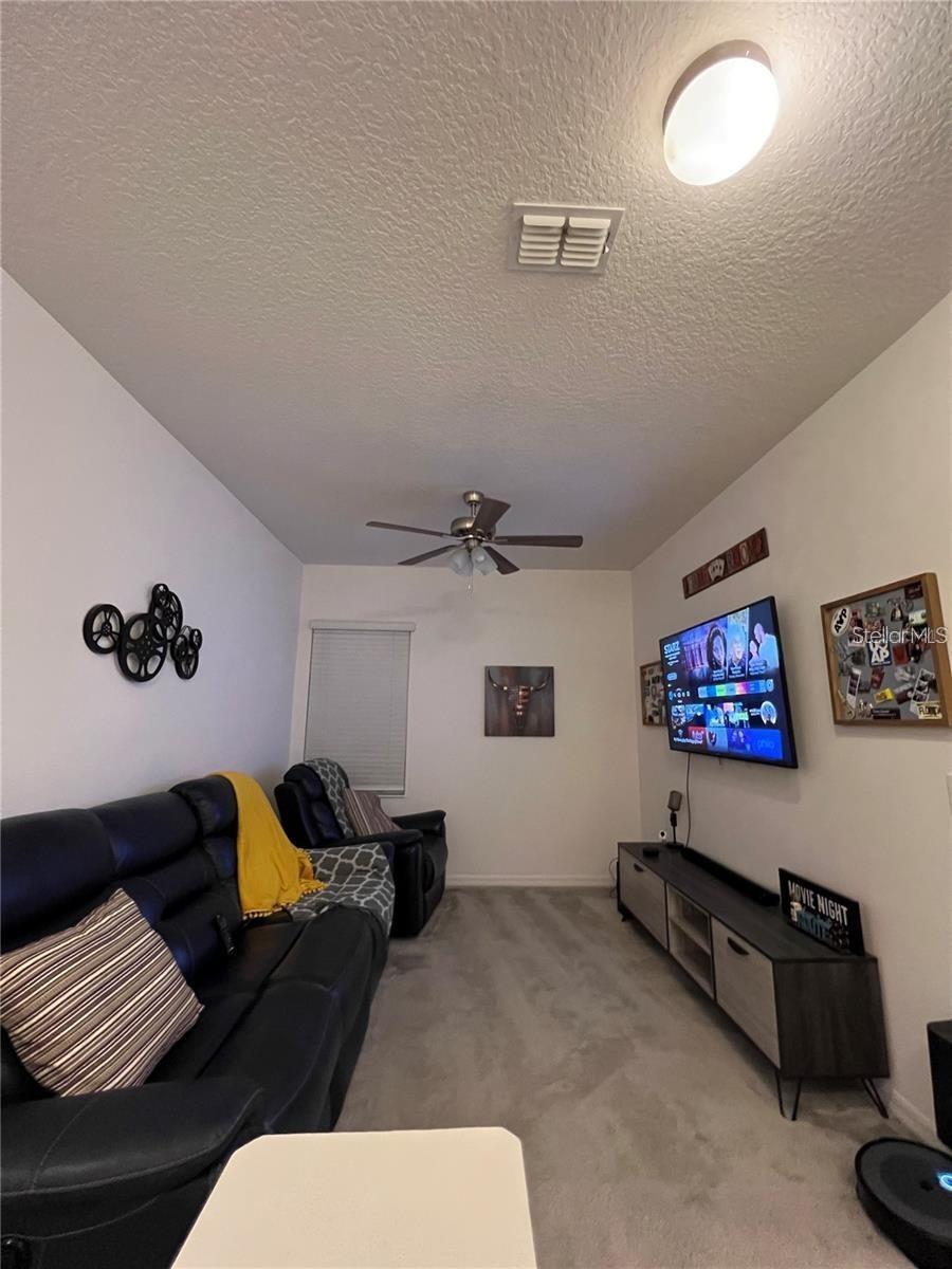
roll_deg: -0.3
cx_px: 476
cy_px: 634
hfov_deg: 89.9
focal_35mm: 13
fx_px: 477
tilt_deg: +9.2
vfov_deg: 106.2
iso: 1000
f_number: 1.8
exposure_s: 1/60
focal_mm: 1.57
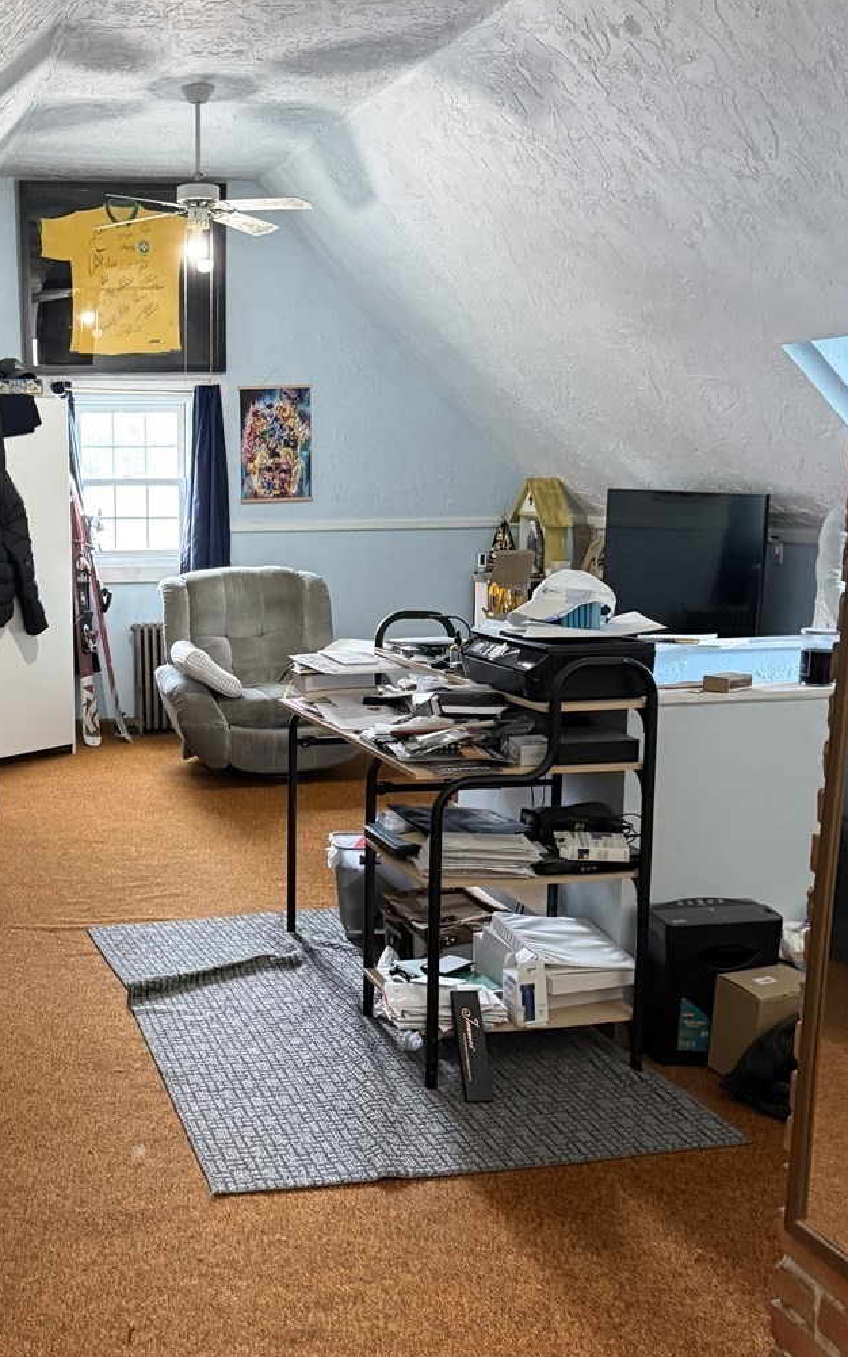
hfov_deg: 31.9
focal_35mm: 39
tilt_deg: -8.7
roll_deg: +0.2
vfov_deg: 50.4
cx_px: 167
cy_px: 700
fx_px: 1443
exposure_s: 1/60
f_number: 1.78
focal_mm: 6.76
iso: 640
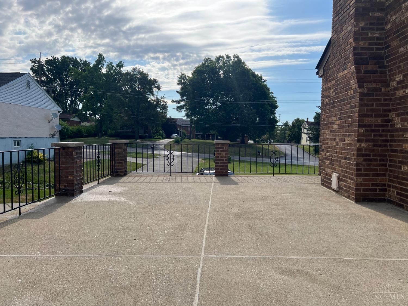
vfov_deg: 53.1
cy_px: 153
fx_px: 306
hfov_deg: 67.3
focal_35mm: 26
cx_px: 204
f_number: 1.5
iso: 50
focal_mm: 5.7
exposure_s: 1/5882
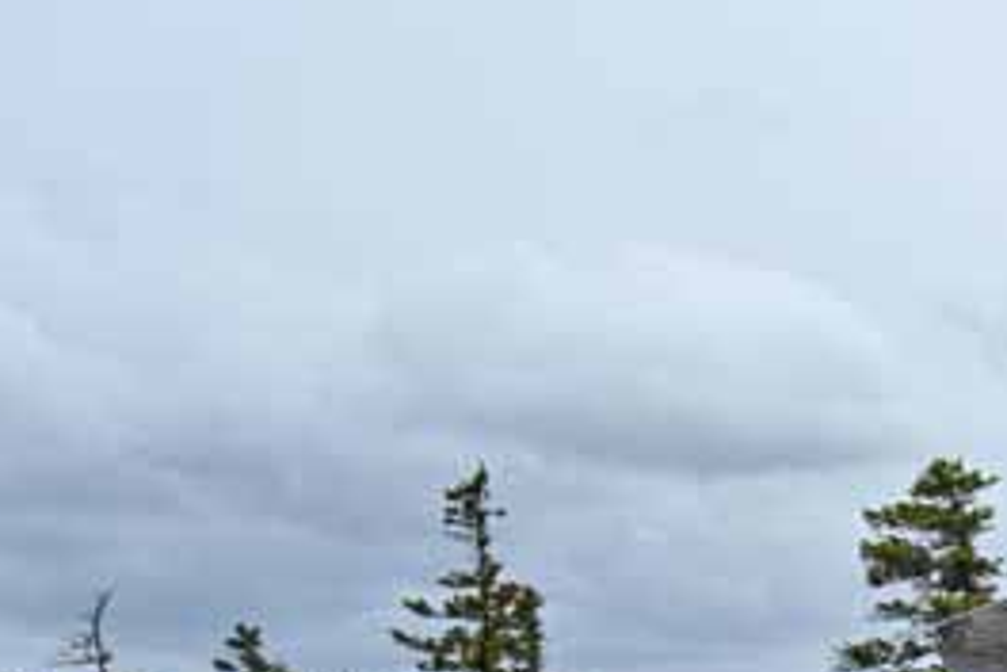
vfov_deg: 13.3
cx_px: 851
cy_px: 830
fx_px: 2797
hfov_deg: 20.1
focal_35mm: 100
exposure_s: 1/320
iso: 64
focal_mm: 33
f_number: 7.1
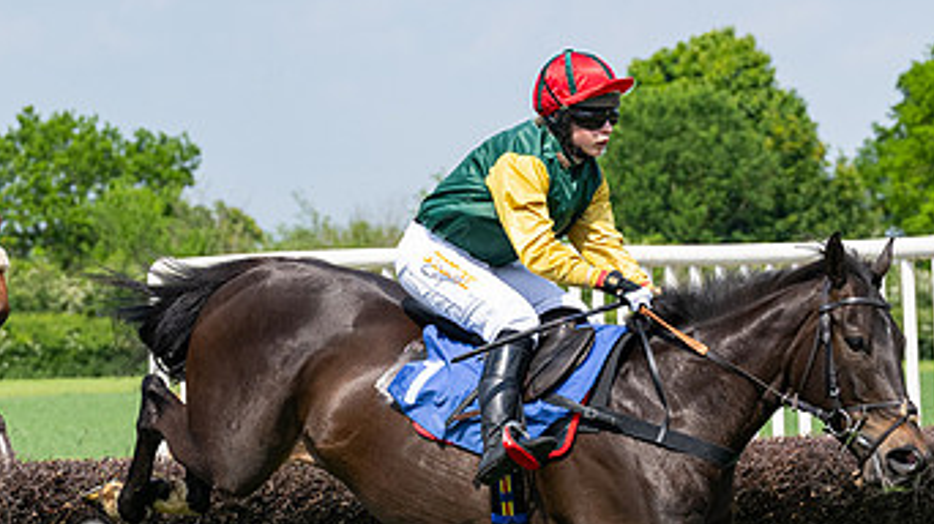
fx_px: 5372
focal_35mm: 217
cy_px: 432
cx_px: 293
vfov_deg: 5.6
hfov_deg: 9.9
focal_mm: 70
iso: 400
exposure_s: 1/3200
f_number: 4
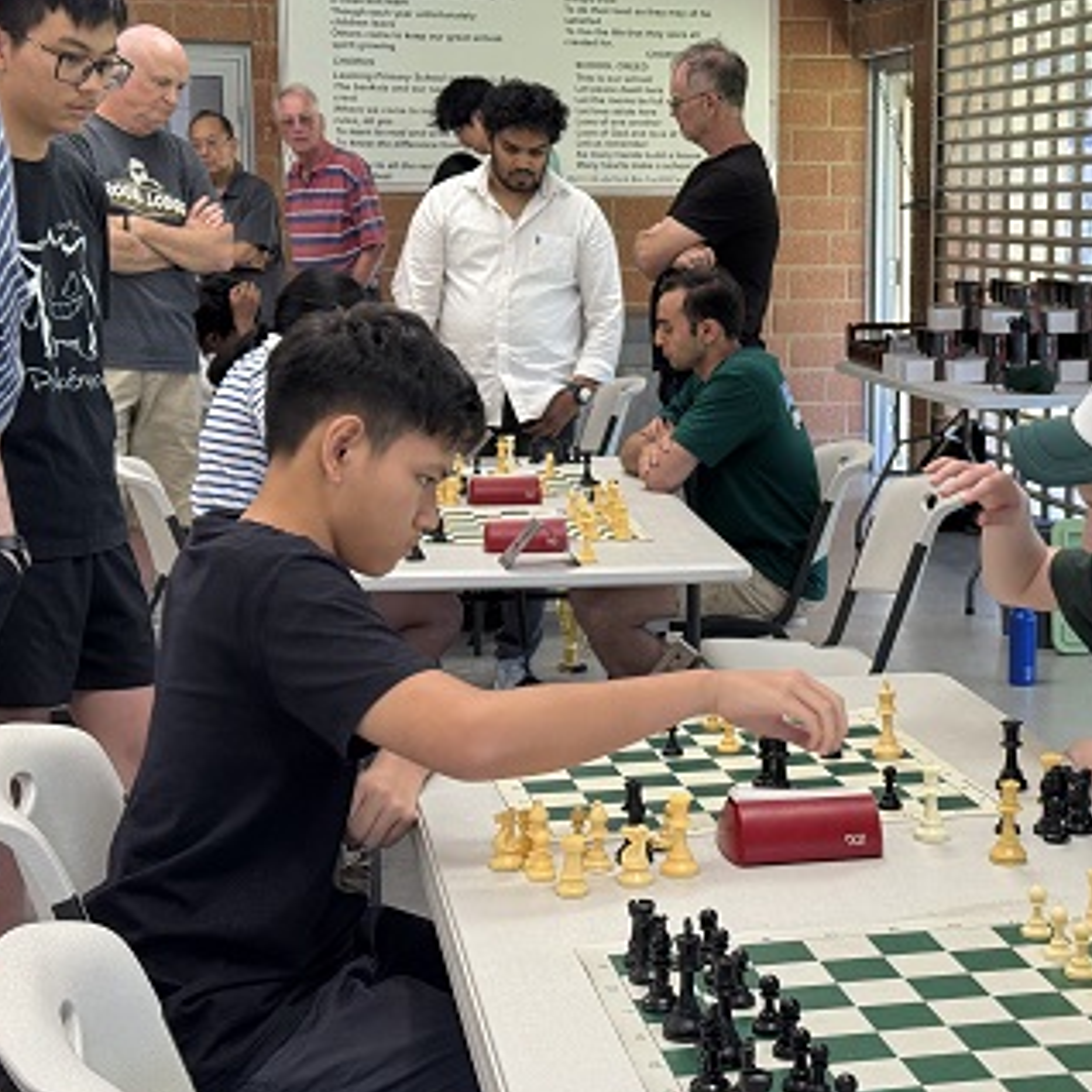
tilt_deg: -9.3
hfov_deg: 26.6
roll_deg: -0.4
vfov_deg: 26.9
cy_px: 553
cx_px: 773
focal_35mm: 64
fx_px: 2284
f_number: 1.78
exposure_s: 1/100
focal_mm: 6.76
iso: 100
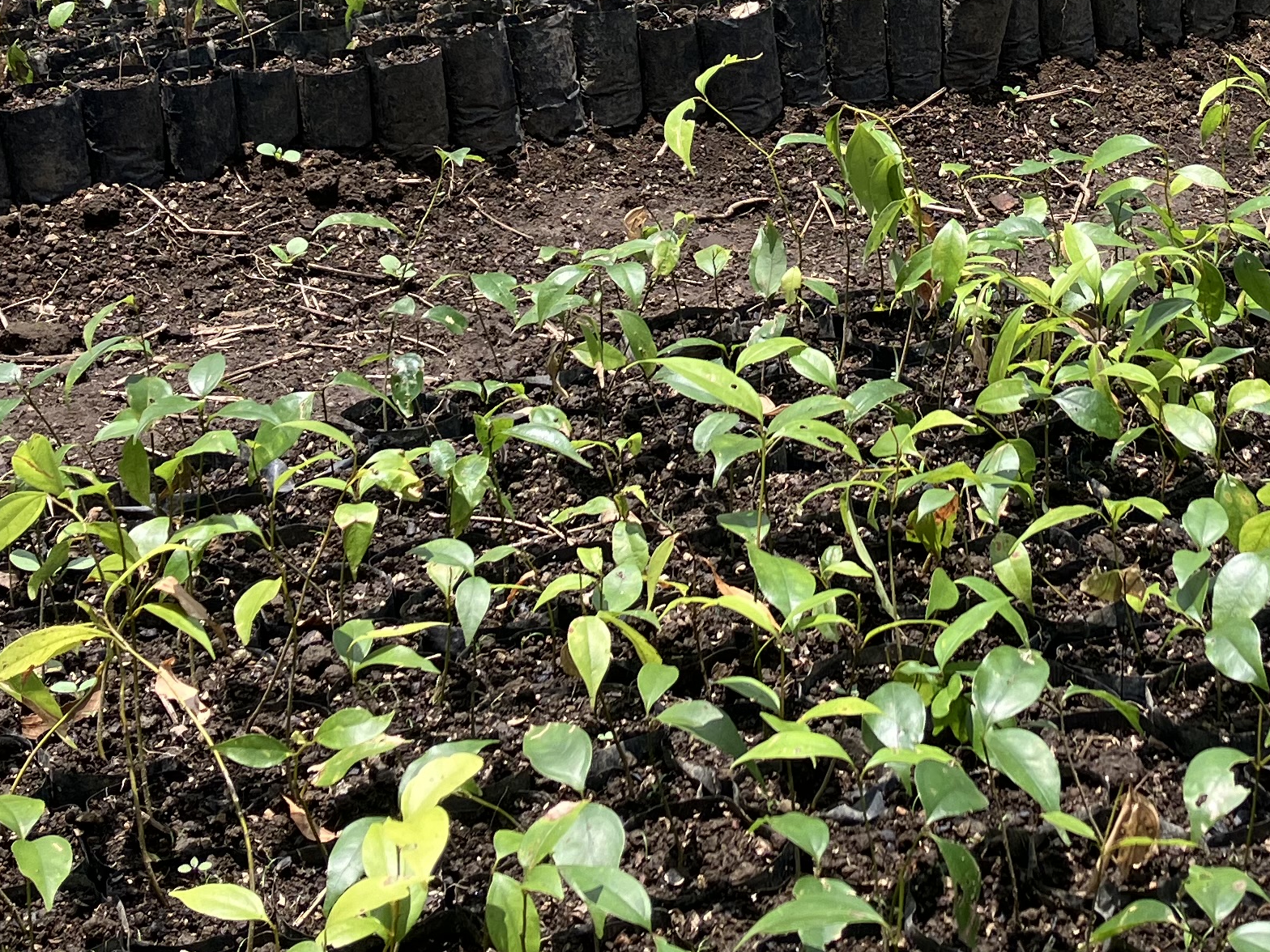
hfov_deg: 26.8
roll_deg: +2.6
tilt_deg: -10.4
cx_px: 904
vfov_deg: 19.8
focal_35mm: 72
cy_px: 7
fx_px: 2642
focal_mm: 3.99
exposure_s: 1/454
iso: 32
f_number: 1.8
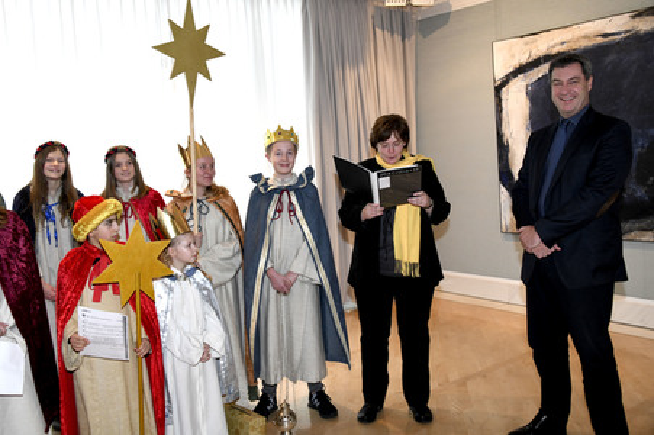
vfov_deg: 38.8
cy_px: 218
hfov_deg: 55.8
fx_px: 617
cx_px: 327
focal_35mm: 34
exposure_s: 1/160
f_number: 6.3
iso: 2000
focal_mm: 34
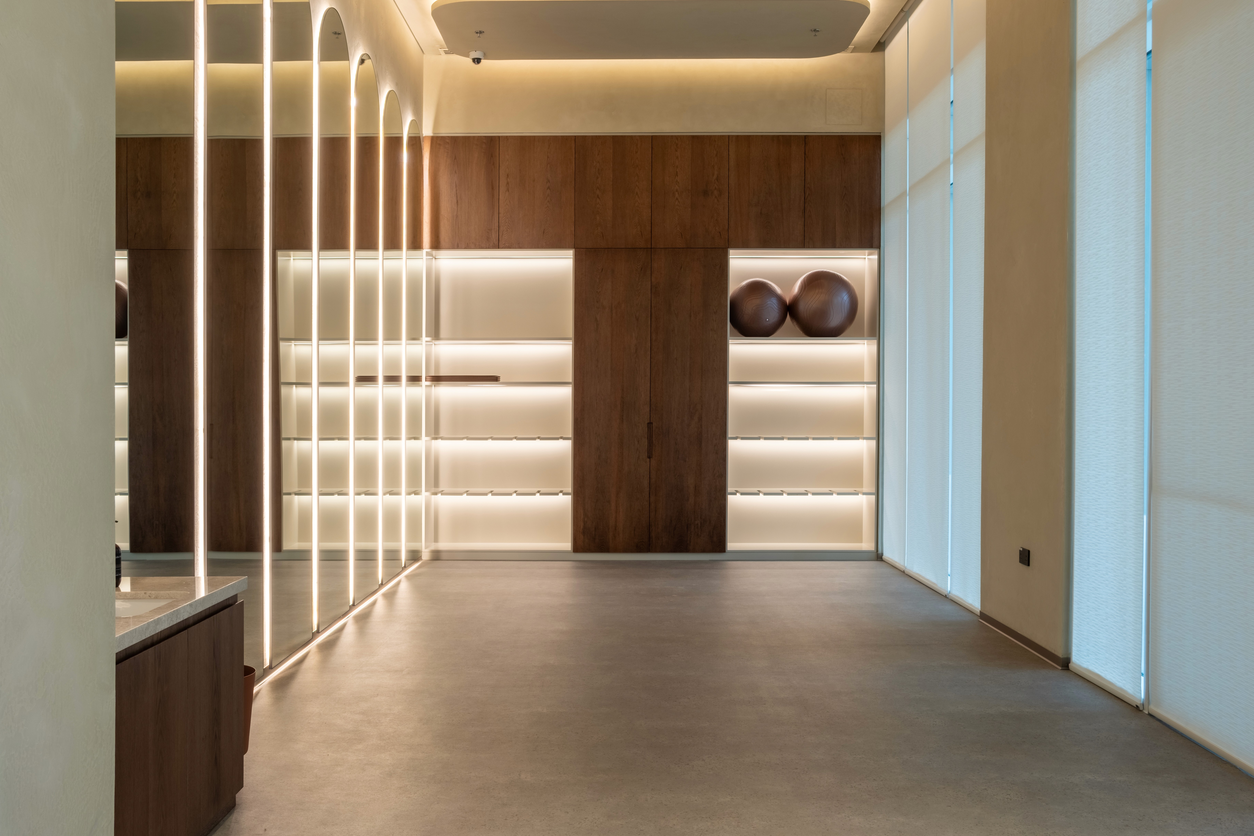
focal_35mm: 37
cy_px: 407
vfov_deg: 35.9
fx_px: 1289
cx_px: 634
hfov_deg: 51.9
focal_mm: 23
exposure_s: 1/30
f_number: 8
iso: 125
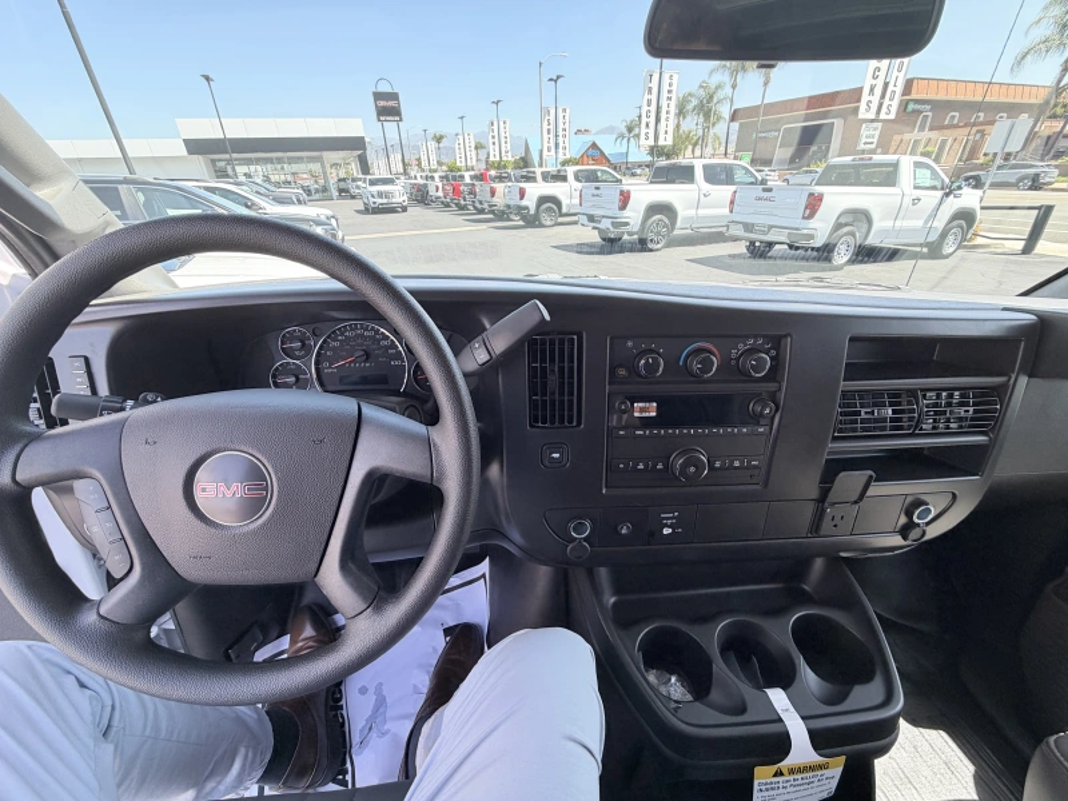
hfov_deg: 102.1
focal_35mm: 14
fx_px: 432
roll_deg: +3.1
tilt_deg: -28.0
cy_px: 400
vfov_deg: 85.7
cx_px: 534
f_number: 2.2
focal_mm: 2.22
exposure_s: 1/223
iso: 40
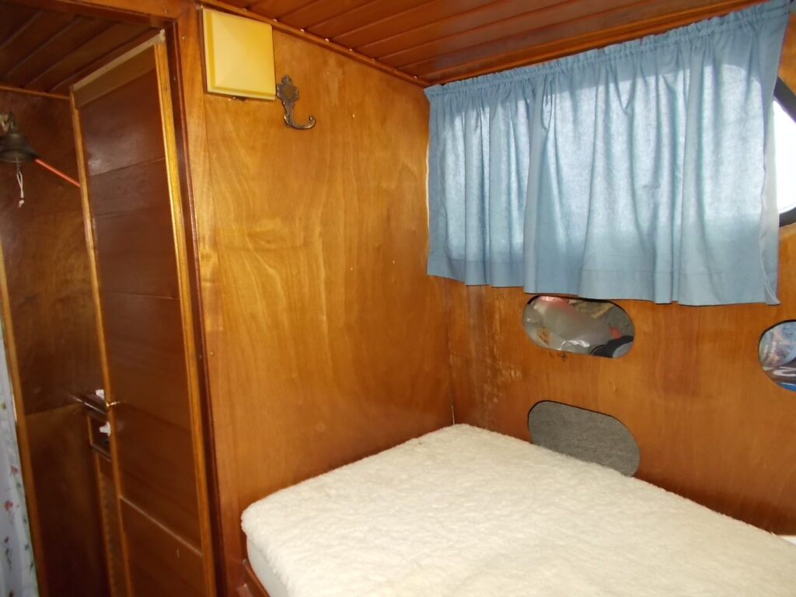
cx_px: 398
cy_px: 298
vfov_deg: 53.1
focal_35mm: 26
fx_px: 598
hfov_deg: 67.3
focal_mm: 4.6
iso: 200
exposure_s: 1/25
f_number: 3.2
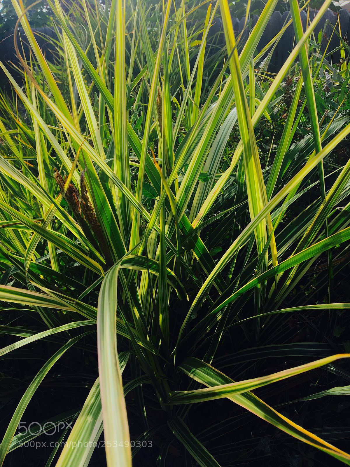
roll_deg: +1.8
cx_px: 175
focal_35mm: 29
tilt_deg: -25.9
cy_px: 234
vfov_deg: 61.7
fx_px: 391
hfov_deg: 48.2
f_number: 2.2
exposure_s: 1/761
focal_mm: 4.15
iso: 25
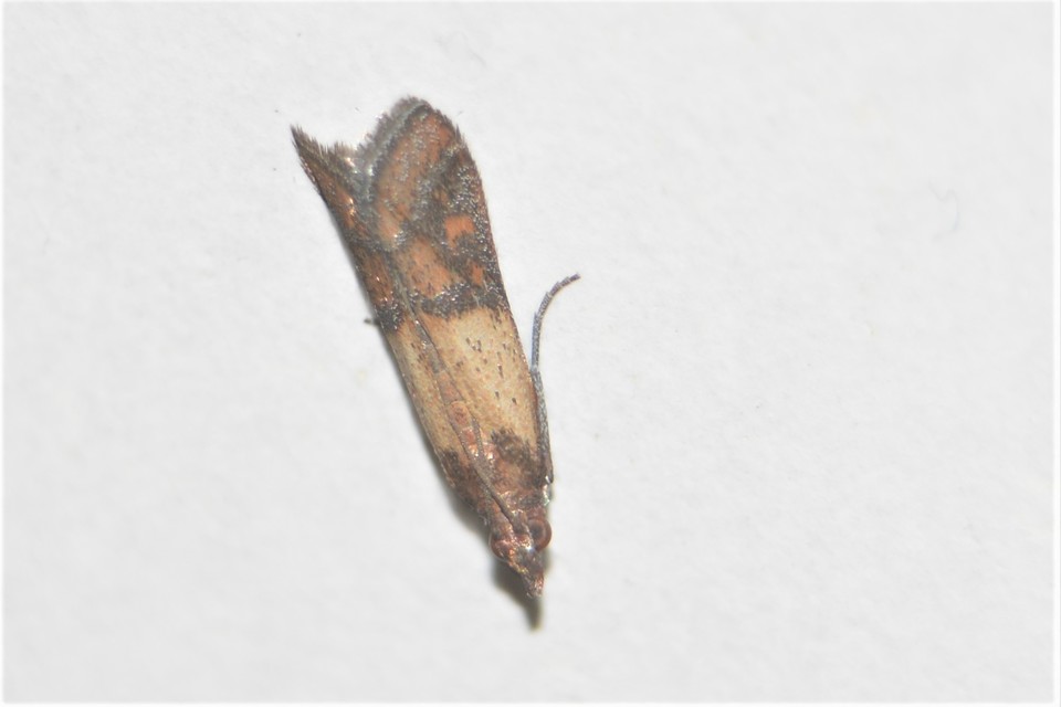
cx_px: 530
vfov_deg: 7.9
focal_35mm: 174
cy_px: 354
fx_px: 5128
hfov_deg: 11.8
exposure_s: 1/30
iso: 200
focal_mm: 116
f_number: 5.6
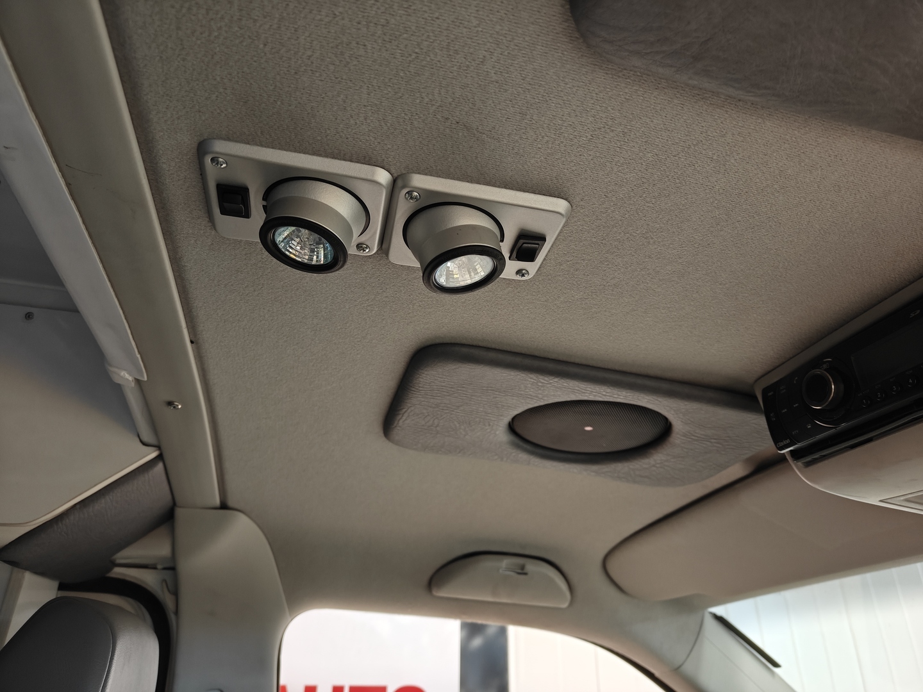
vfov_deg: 56.8
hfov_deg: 71.6
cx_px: 462
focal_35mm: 24
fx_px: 640
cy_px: 346
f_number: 1.8
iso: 800
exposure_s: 1/33
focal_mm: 5.59
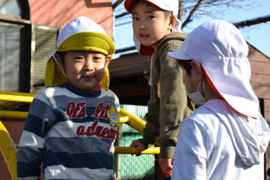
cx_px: 135
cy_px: 90
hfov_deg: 24.6
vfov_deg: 16.6
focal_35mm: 82
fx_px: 619
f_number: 6.3
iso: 100
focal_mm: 55
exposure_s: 1/160
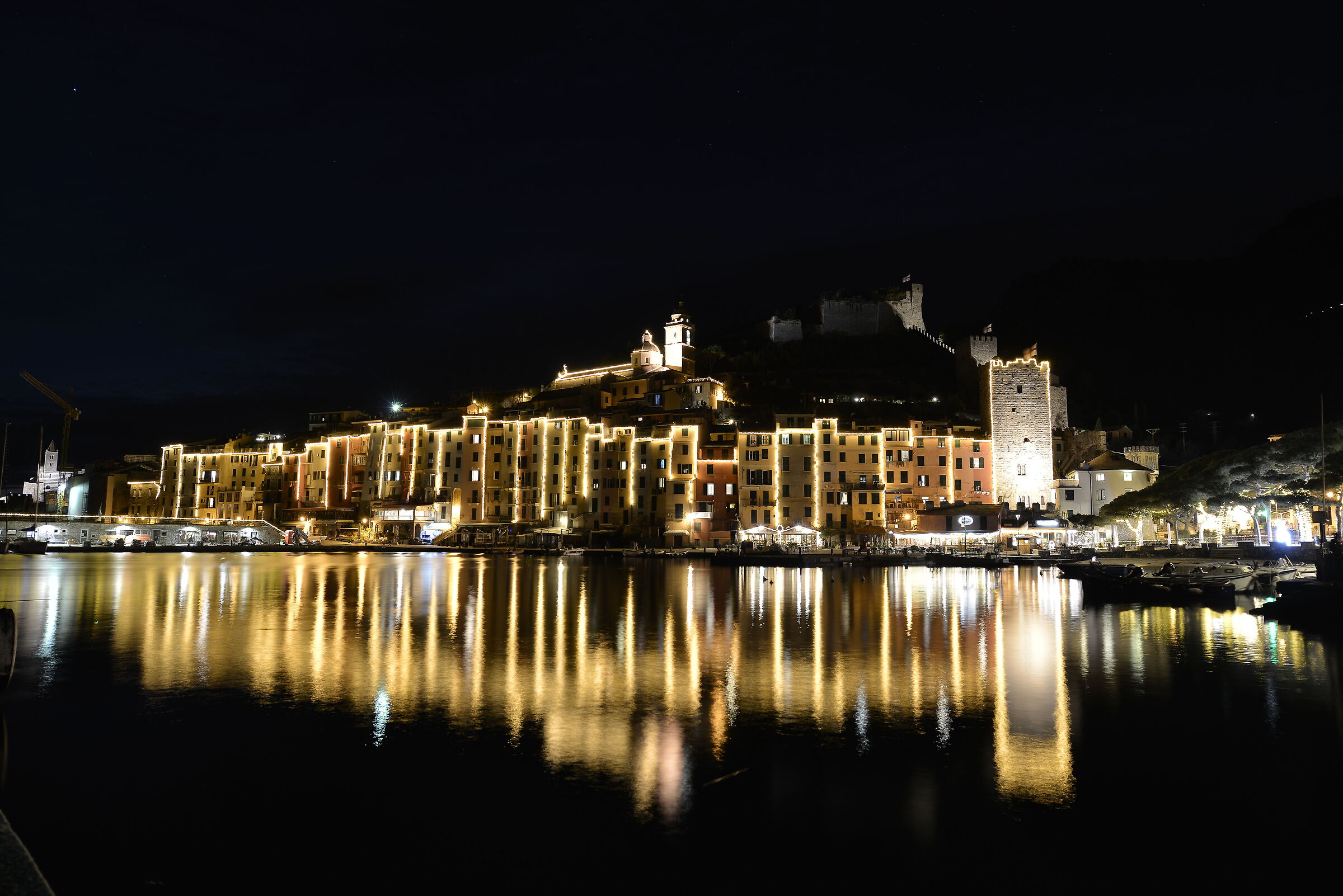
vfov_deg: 53.2
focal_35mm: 24
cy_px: 448
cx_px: 672
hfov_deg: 73.7
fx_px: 896
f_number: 5.6
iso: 100
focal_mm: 24
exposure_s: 6
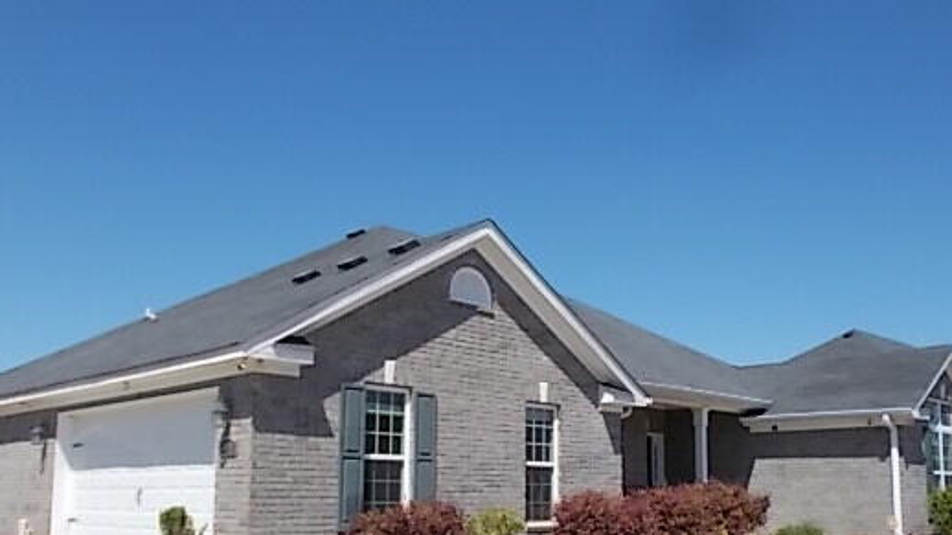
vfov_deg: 33.2
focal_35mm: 35
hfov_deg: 56.6
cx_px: 515
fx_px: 883
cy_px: 382
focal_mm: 4.6
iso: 80
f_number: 3.2
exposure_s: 1/1000
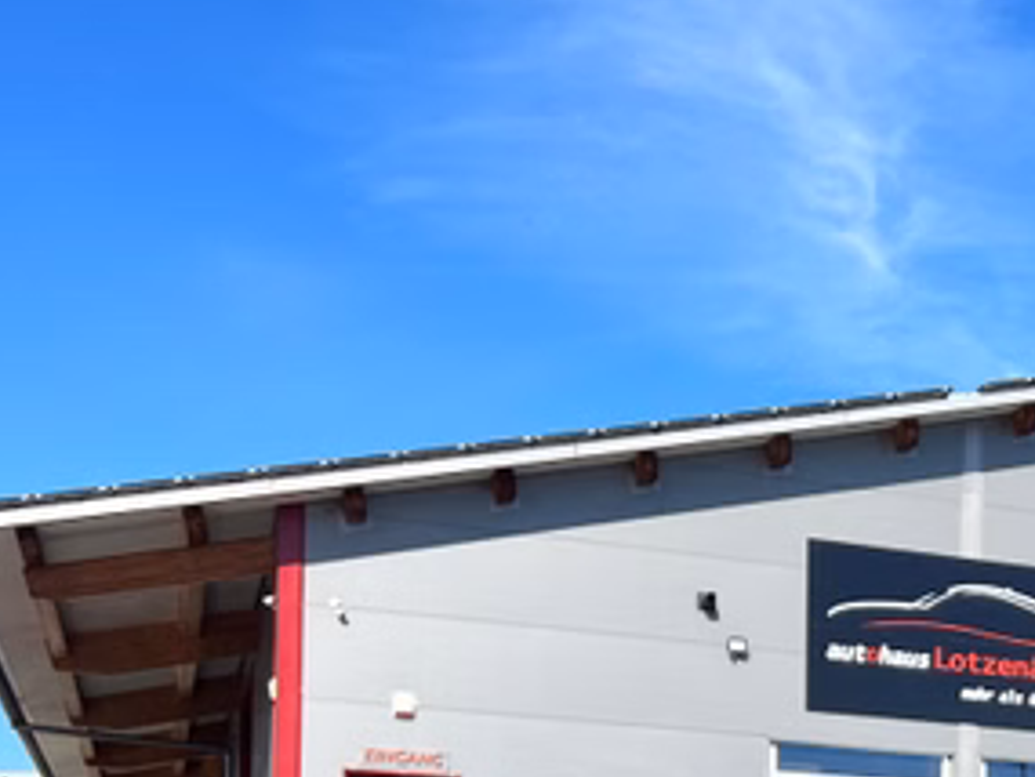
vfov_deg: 18.6
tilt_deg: -0.5
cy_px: 1031
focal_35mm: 73
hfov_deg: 24.0
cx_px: 1275
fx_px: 2184
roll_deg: -1.6
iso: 50
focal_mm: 5.7
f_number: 1.5
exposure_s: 1/3077
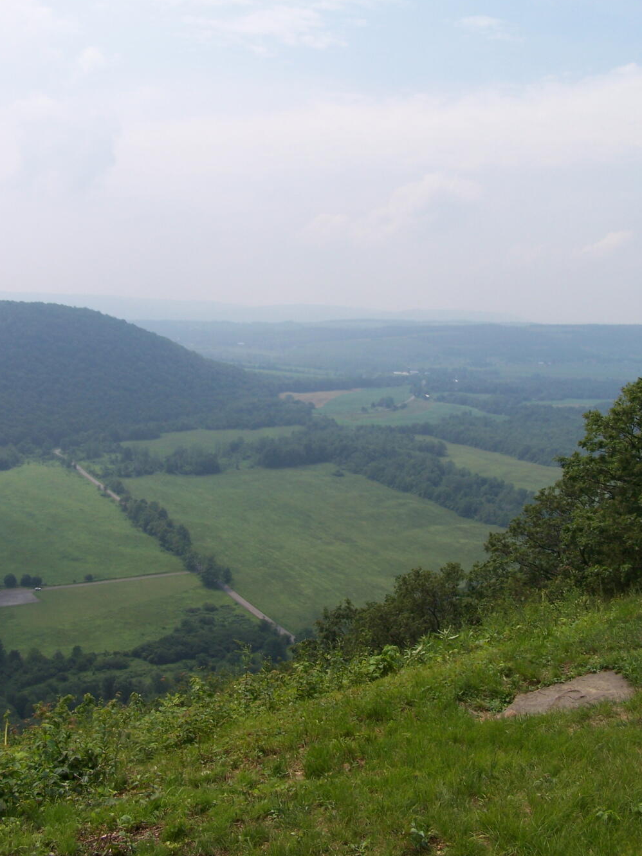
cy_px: 430
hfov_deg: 36.8
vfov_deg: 47.9
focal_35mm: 39
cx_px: 315
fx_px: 964
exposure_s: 1/640
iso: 80
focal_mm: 6.3
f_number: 5.6
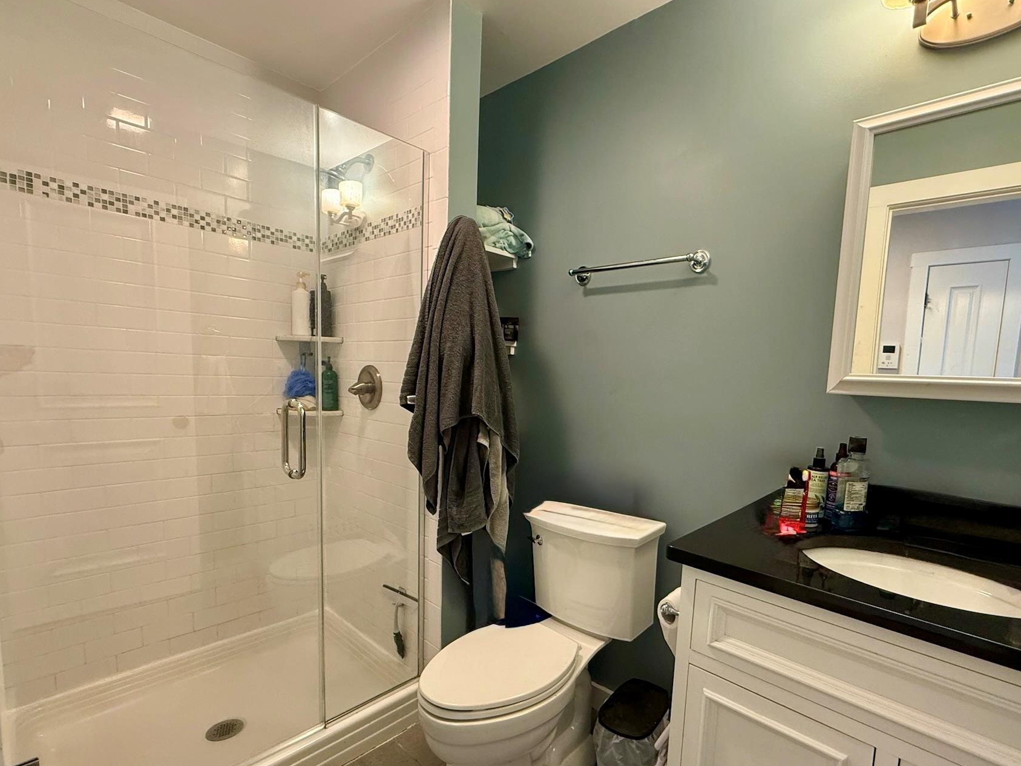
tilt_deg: -5.7
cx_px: 567
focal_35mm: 17
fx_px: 501
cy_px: 423
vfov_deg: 74.5
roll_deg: -2.4
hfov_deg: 90.7
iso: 400
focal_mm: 2.22
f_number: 2.2
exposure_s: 1/60
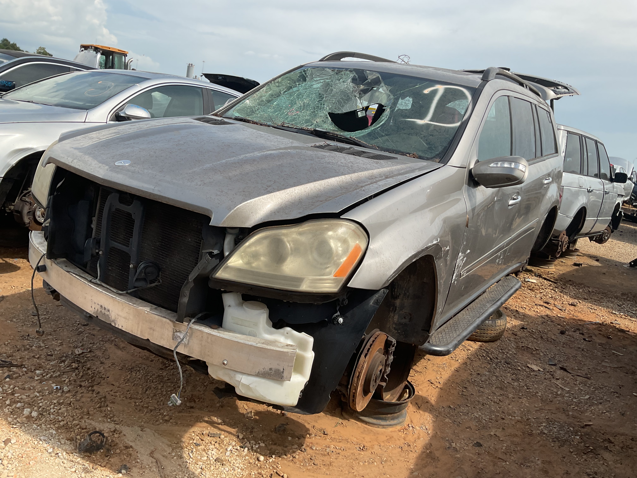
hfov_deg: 61.7
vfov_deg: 48.2
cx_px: 318
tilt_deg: -10.4
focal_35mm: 29
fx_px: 534
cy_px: 239
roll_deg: -9.7
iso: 16
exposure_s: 1/1626
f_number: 1.8
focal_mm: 3
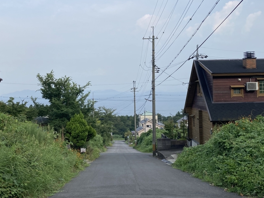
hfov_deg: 43.7
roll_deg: +1.0
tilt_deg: -0.4
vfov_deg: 33.6
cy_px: 97
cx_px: 111
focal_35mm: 43
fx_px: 328
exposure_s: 1/889
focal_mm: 3.99
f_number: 1.8
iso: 20
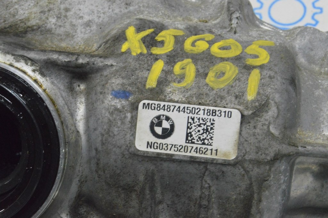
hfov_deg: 24.6
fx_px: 751
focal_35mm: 82
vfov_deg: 16.5
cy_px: 109
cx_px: 164
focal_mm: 55
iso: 6400
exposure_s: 1/20
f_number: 20
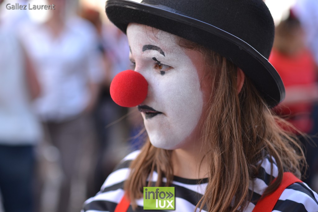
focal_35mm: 102
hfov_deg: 20.0
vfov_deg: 13.4
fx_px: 901
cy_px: 106
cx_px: 159
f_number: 2.8
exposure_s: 1/200
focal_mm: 68
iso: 100
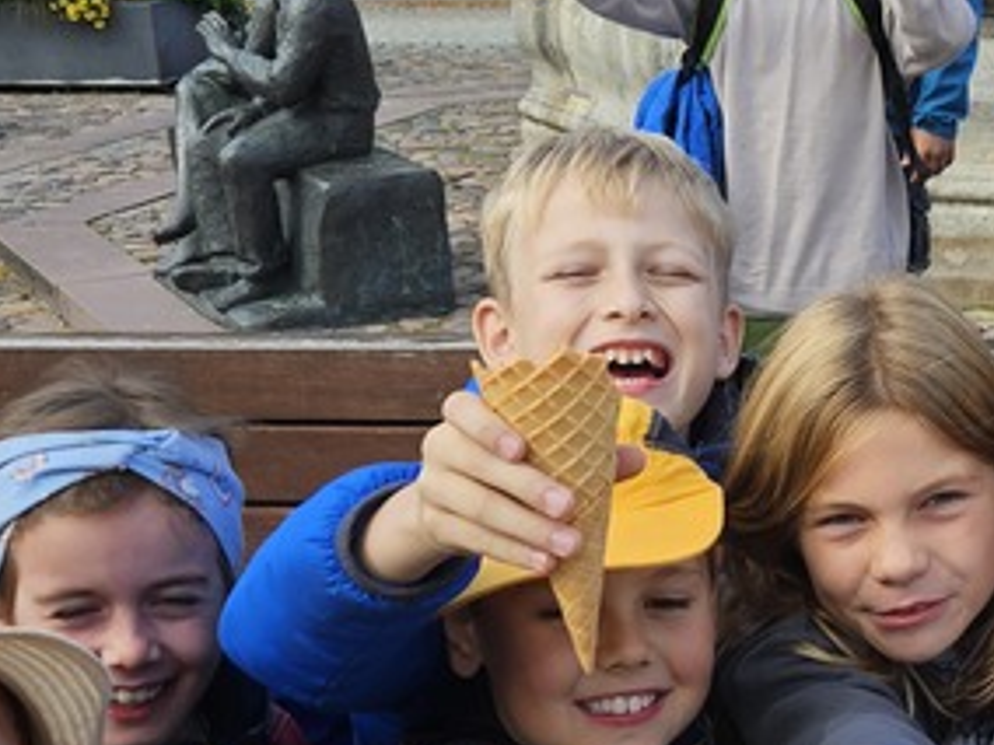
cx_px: 1068
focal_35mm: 81
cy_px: 486
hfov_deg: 22.8
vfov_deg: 18.2
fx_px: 2326
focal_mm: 5.4
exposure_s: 1/690
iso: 25
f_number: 1.8
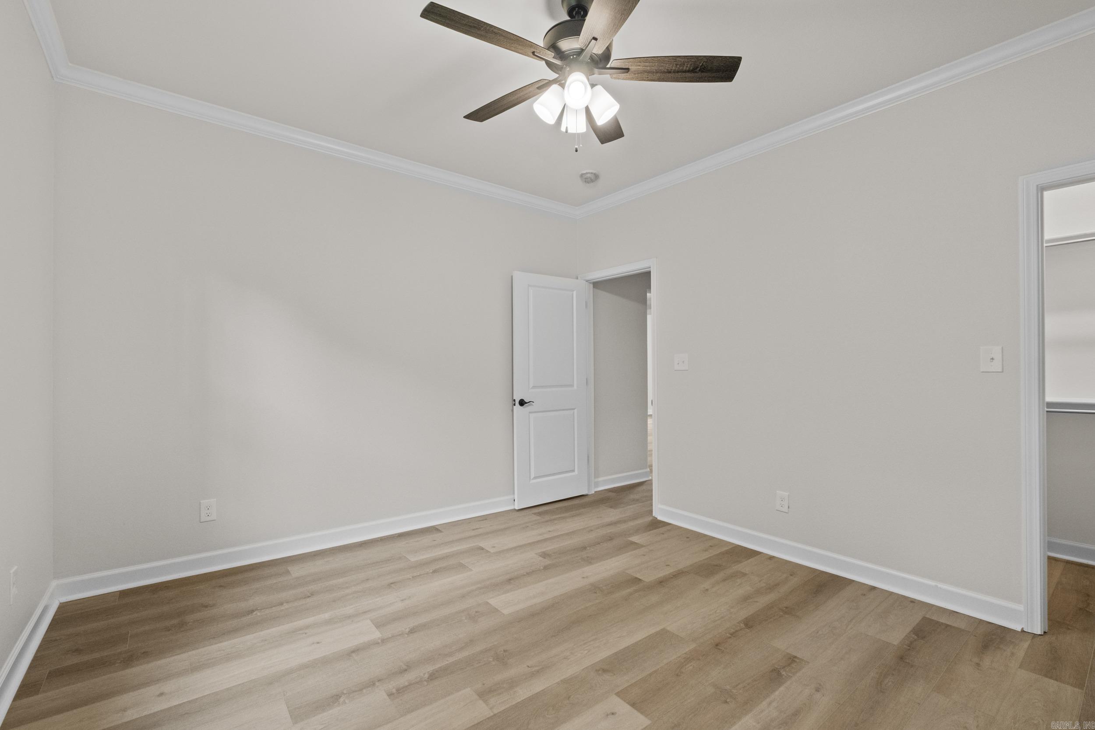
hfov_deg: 100.4
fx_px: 456
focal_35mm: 15
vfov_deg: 77.3
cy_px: 365
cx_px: 548
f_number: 7.1
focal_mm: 10
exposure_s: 1/4
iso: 400
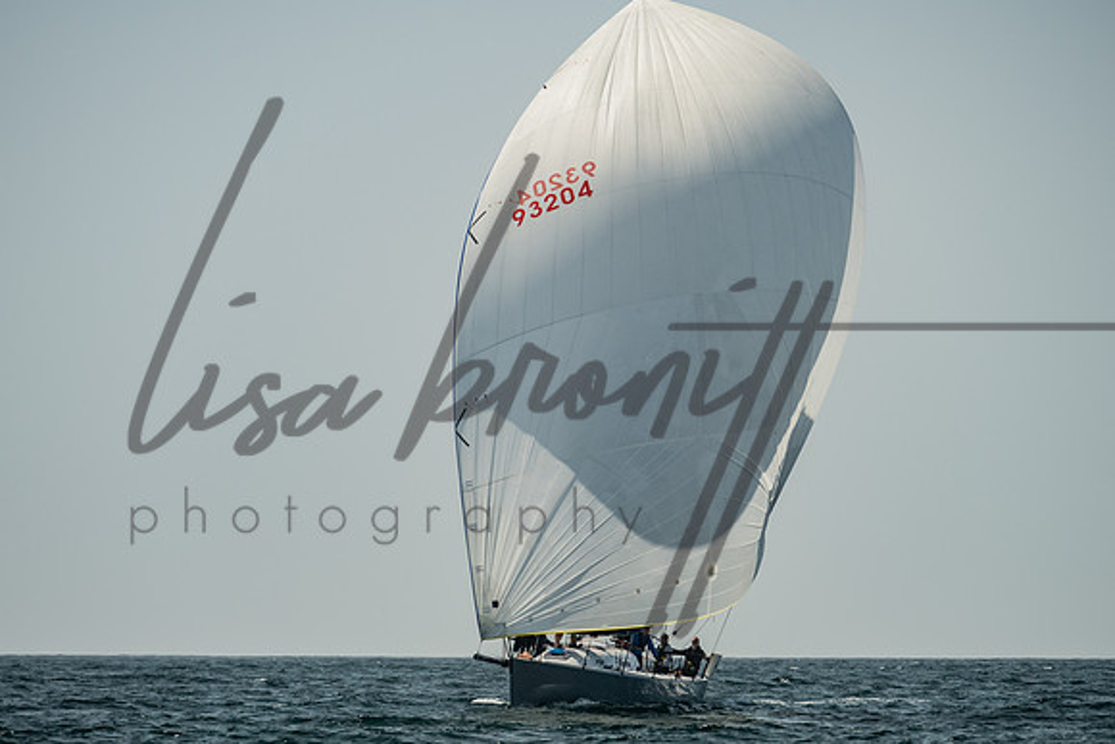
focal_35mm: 258
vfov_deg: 5.3
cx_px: 558
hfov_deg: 8.0
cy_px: 457
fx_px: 8004
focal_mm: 200
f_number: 6.3
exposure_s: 1/800
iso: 320
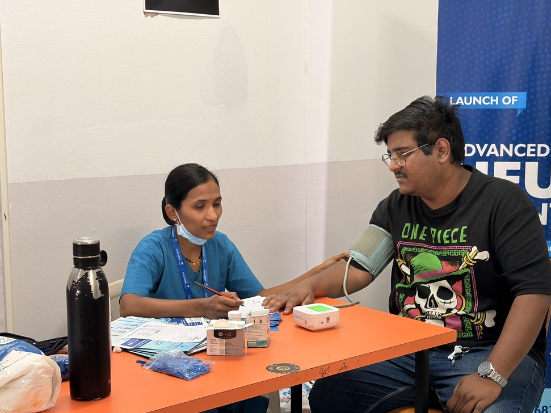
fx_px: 859
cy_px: 211
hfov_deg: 35.5
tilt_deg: -7.5
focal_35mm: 54
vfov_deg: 27.0
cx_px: 281
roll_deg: +0.3
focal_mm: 5.96
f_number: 1.6
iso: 125
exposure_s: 1/33
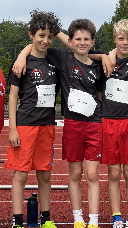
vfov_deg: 19.1
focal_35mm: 112
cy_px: 114
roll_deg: -0.6
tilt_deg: -0.4
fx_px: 675
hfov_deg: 10.8
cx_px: 102
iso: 32
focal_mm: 9
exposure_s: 1/426
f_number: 2.8
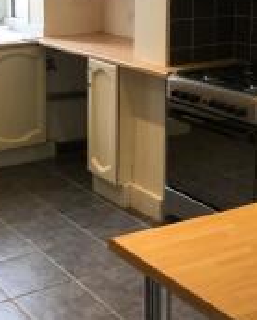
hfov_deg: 21.8
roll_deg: +1.1
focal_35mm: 69
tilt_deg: -7.0
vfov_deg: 26.8
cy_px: 51
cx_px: 39
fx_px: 654
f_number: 1.8
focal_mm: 3.99
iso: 40
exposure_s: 1/17
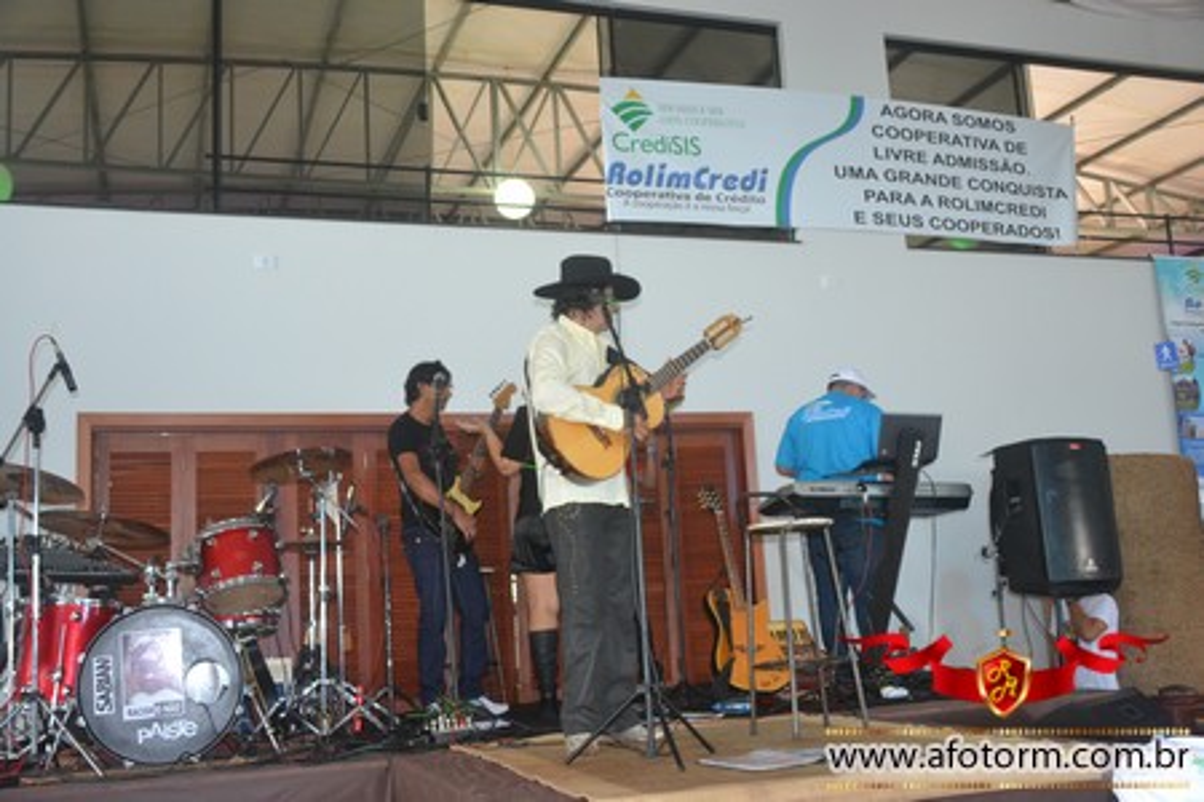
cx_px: 602
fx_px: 1204
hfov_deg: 53.1
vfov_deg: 36.9
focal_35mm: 36
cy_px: 401
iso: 1250
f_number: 3.8
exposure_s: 1/60
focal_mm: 24
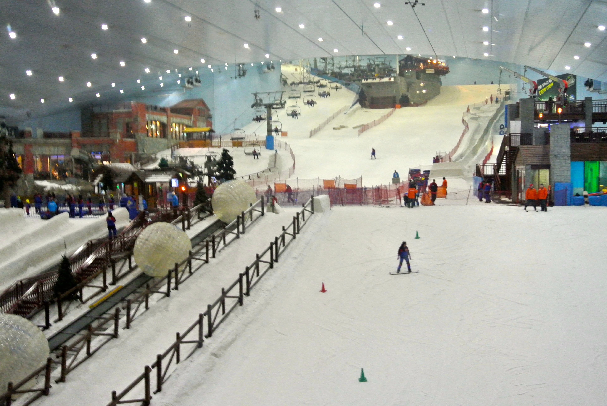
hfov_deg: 51.8
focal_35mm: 37
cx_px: 304
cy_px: 203
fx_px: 625
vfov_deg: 36.0
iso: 900
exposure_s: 1/30
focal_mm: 14
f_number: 4
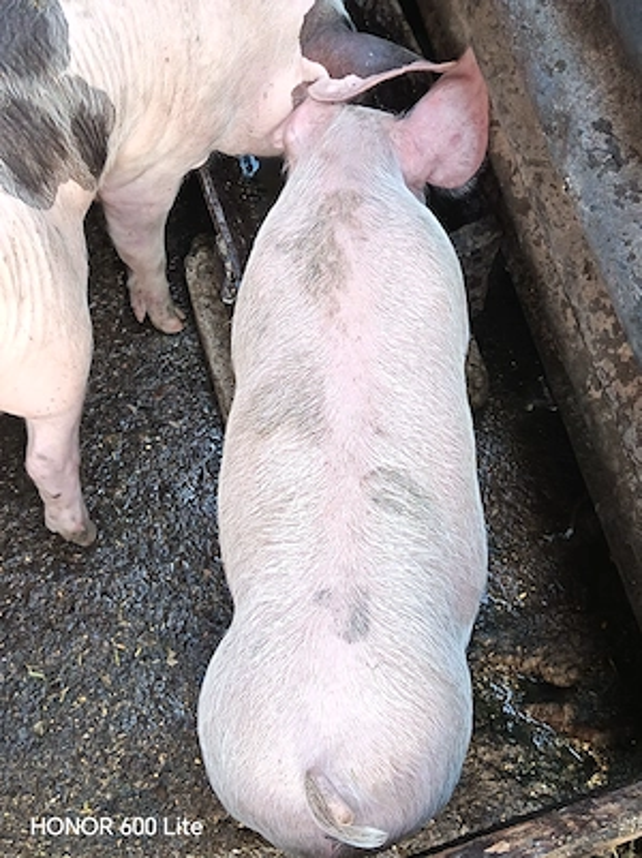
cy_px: 429
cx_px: 321
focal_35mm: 48
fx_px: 1189
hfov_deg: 30.2
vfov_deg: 39.7
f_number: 1.75
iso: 2669
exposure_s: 1/60
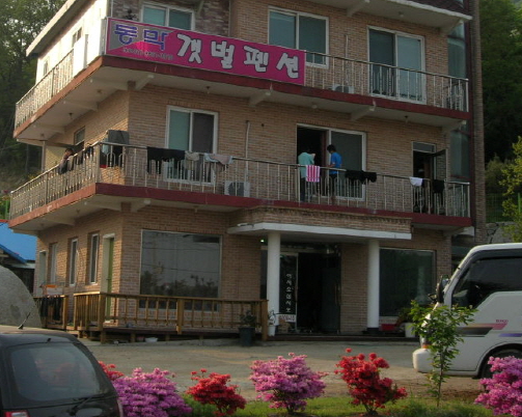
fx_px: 911
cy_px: 131
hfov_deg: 31.9
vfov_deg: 25.6
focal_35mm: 59
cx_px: 203
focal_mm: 7.8
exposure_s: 1/260
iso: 64
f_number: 4.8
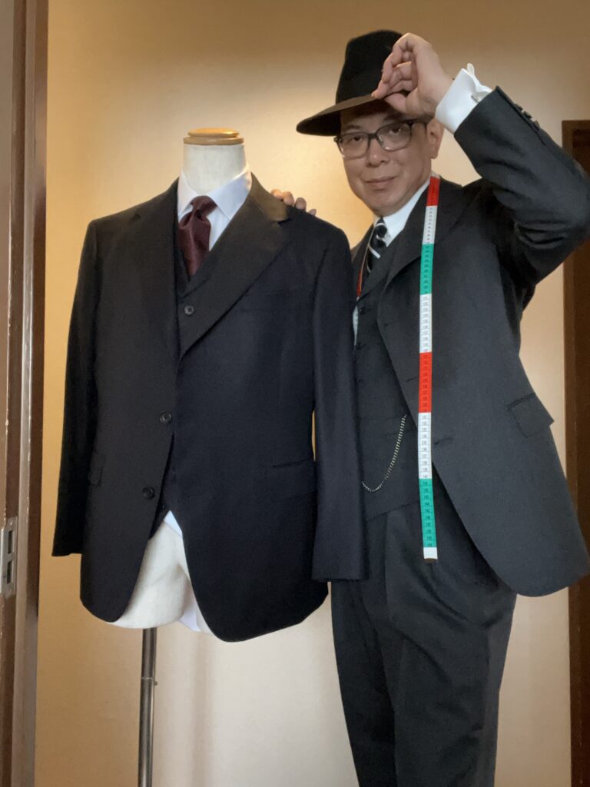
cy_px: 394
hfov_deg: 46.8
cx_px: 295
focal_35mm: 30
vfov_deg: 60.0
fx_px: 682
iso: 800
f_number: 2.2
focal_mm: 2.71
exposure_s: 1/19
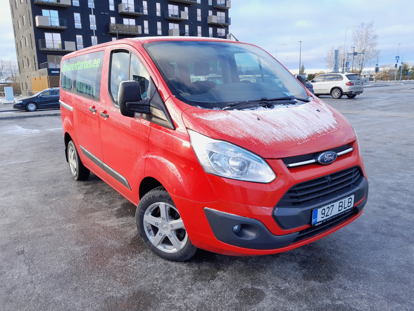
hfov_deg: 67.3
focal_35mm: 26
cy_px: 156
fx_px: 311
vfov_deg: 53.1
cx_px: 207
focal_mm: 4
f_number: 1.8
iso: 40
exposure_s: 1/131
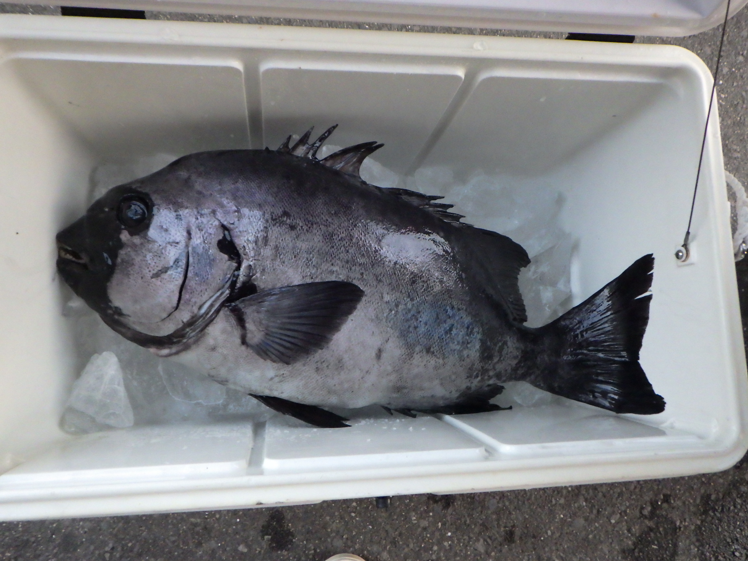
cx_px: 374
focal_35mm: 28
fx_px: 605
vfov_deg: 49.7
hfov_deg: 63.4
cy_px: 280
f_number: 3.5
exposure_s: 1/60
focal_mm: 5
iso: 1250
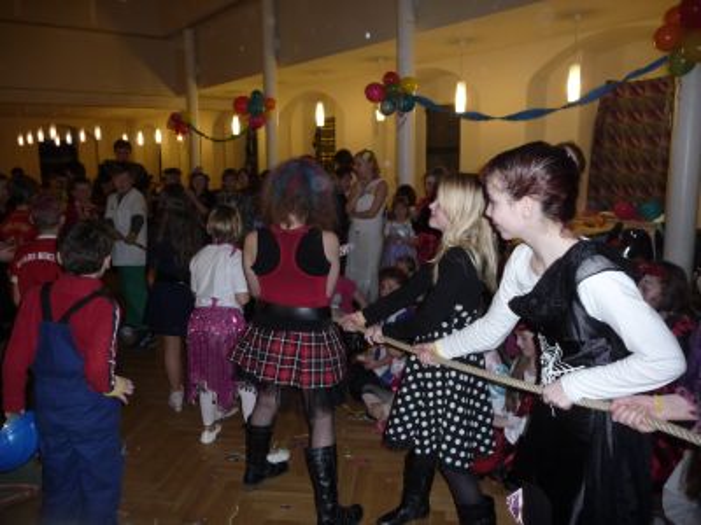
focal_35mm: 28
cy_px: 262
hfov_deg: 63.4
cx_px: 350
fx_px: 567
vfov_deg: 49.7
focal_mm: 4.7
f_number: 3.3
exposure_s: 1/30
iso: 250
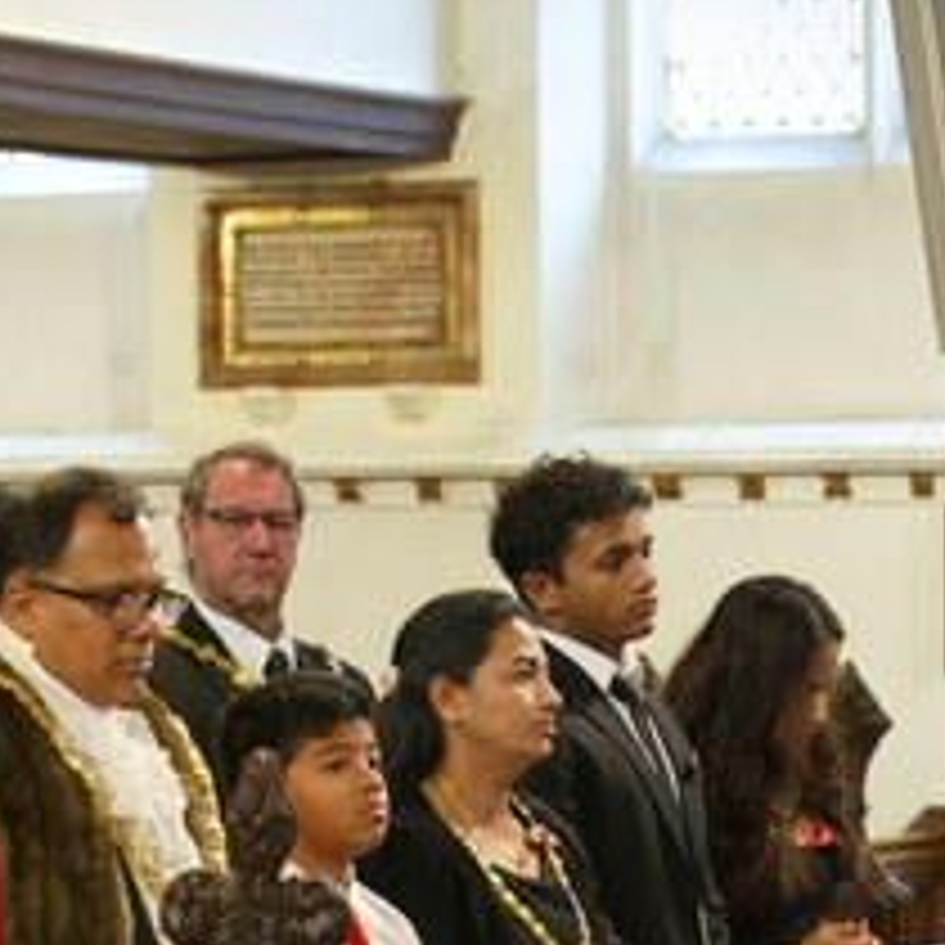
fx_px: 5930
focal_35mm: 192
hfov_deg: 9.1
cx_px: 387
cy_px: 846
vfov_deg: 9.1
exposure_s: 1/80
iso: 6400
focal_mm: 79
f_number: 4
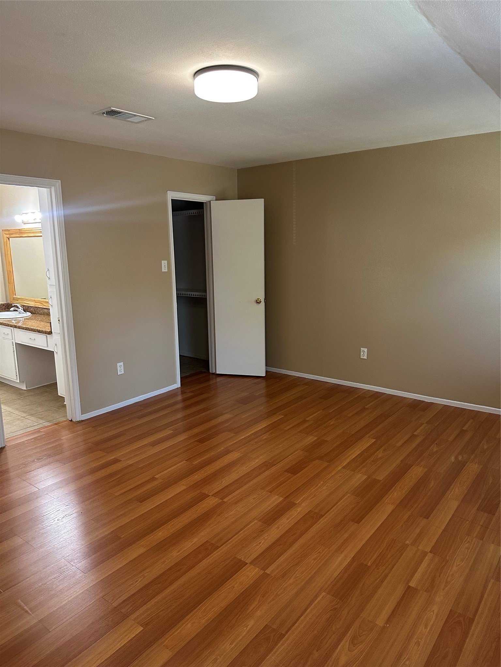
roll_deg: -1.3
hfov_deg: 56.8
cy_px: 334
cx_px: 250
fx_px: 463
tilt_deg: -10.6
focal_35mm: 24
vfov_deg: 71.6
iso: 250
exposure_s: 1/60
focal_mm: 6.86
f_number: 1.78
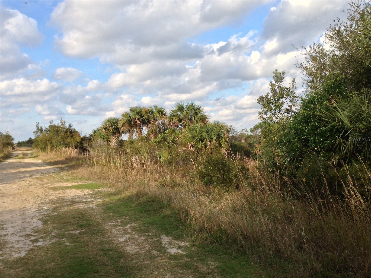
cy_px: 139
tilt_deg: +2.7
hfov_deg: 55.4
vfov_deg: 42.9
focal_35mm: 33
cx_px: 186
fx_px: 354
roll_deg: +1.8
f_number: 2.4
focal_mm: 4.12
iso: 50
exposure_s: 1/763
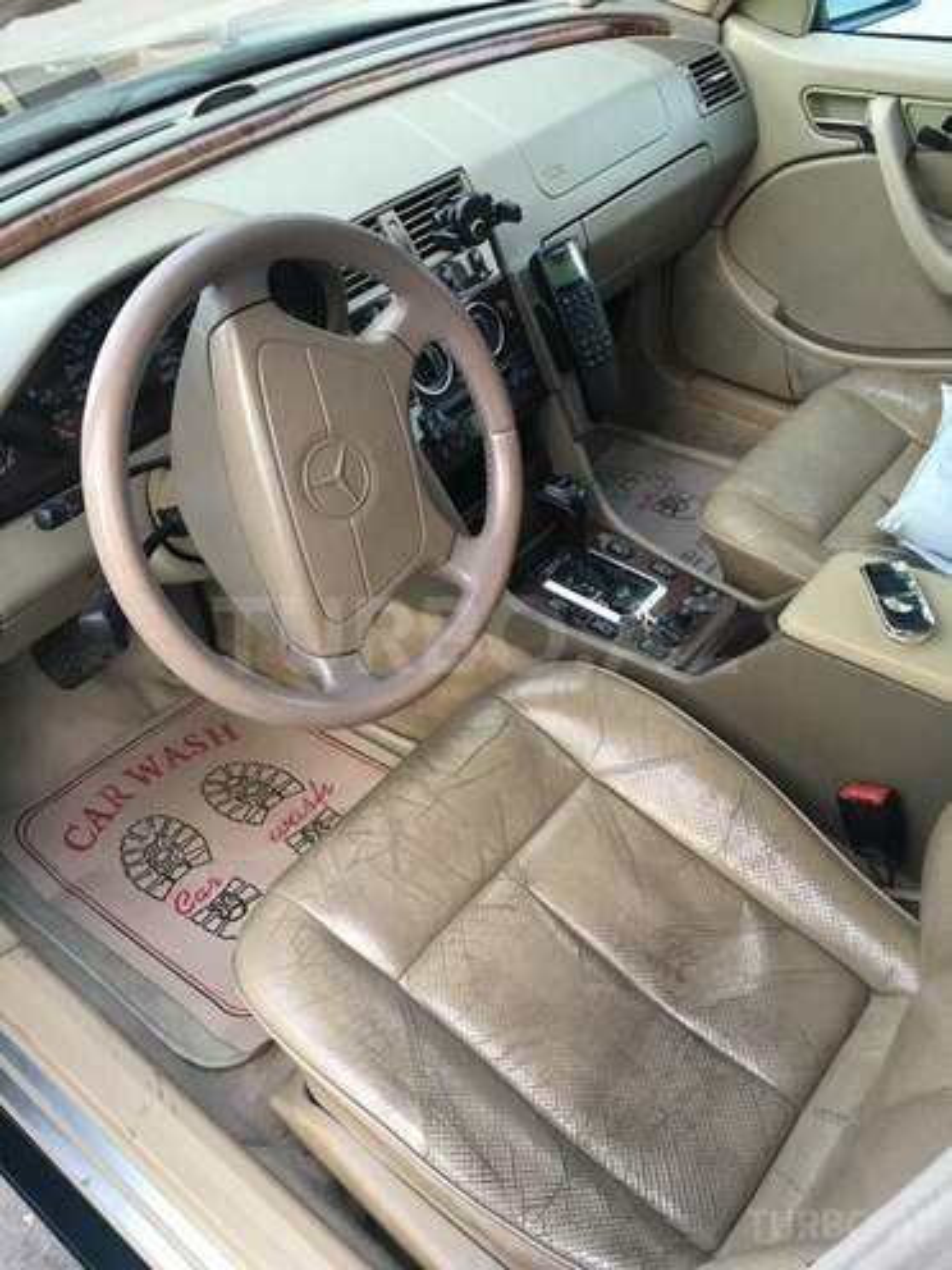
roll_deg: +7.0
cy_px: 635
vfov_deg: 61.7
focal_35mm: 29
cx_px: 476
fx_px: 1063
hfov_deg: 48.2
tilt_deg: -41.8
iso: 50
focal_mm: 4.15
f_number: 2.2
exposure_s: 1/33
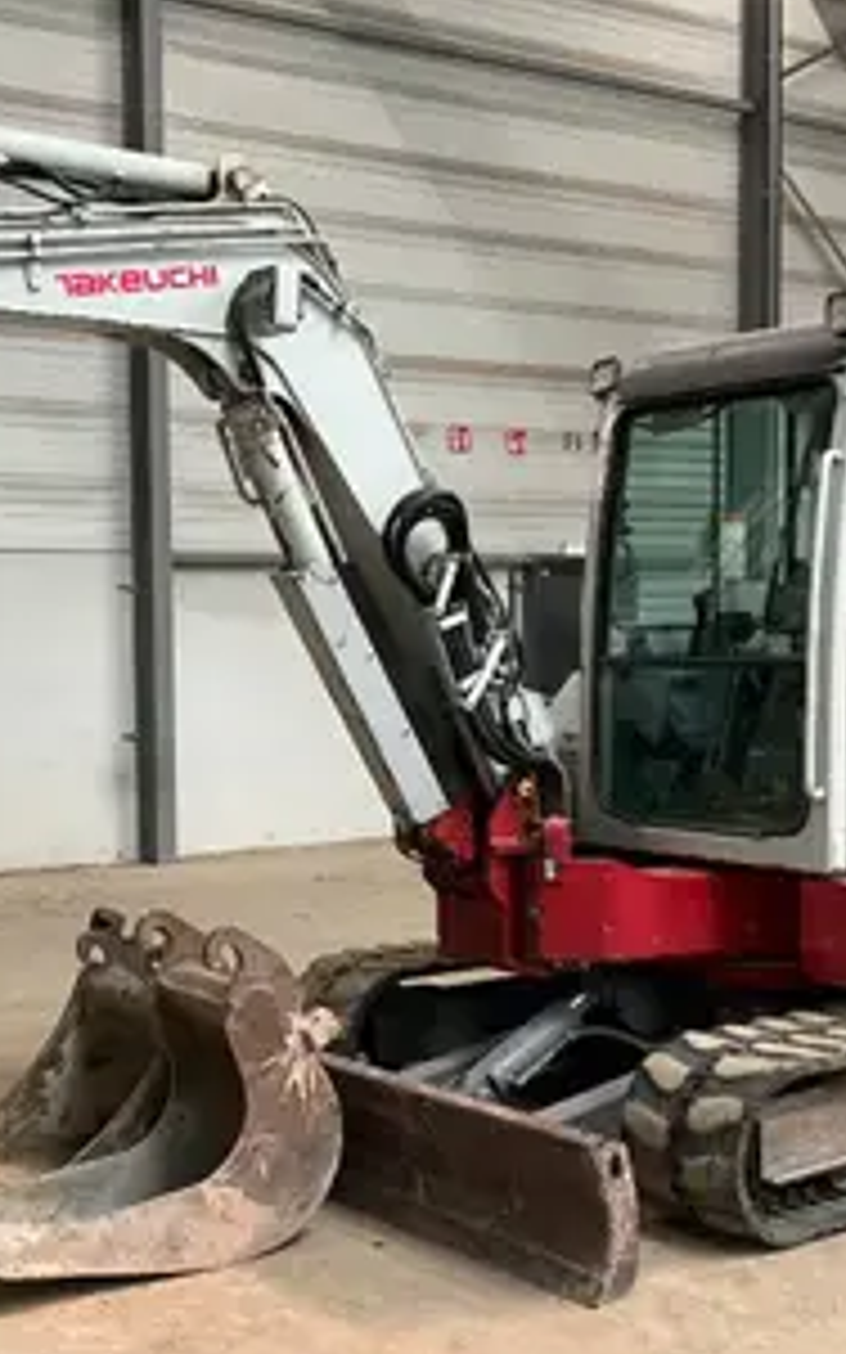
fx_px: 1808
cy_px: 756
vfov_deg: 41.0
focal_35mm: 49
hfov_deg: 26.1
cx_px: 238
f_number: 1.8
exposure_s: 1/60
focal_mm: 3
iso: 80
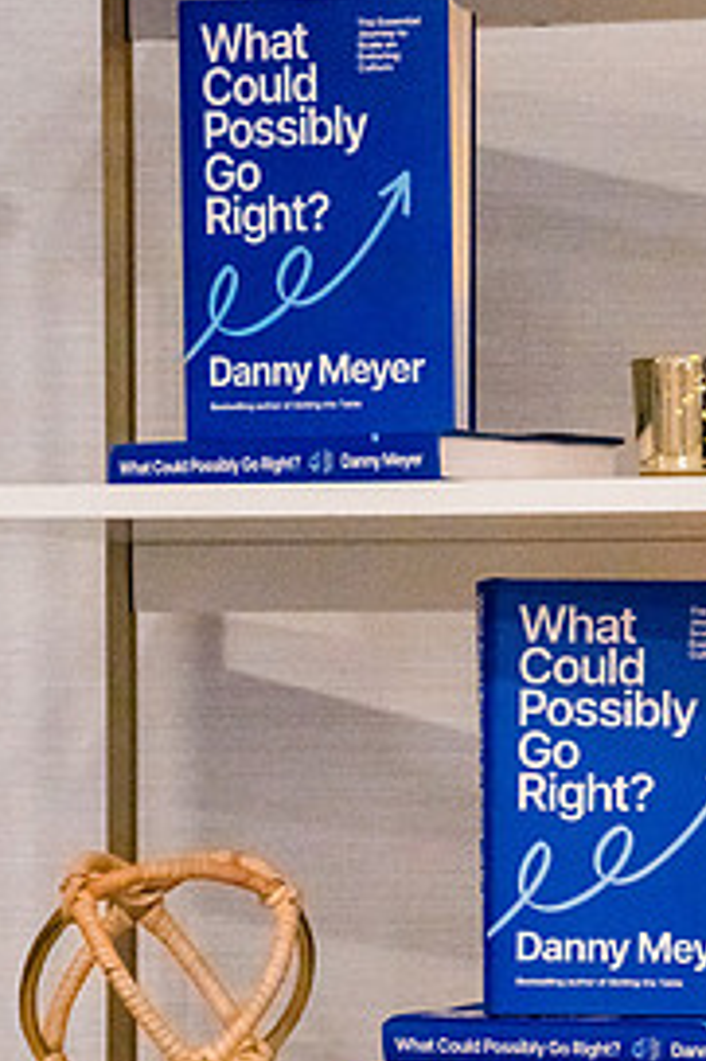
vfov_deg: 11.8
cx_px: 569
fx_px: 5125
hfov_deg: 7.9
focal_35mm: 174
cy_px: 815
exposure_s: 1/160
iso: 6400
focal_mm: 70
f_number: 5.6
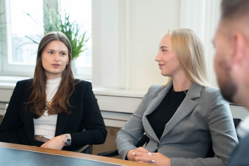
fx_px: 380
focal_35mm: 55
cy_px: 83
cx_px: 124
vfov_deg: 24.6
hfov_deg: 36.2
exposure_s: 1/100
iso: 3200
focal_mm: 55
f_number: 2.8
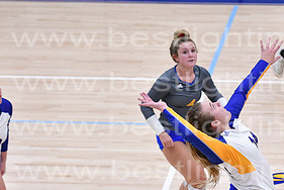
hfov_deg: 7.0
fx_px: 2322
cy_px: 195
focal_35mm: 294
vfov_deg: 4.7
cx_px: 245
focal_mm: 95
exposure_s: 1/1000
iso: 6400
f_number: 3.2
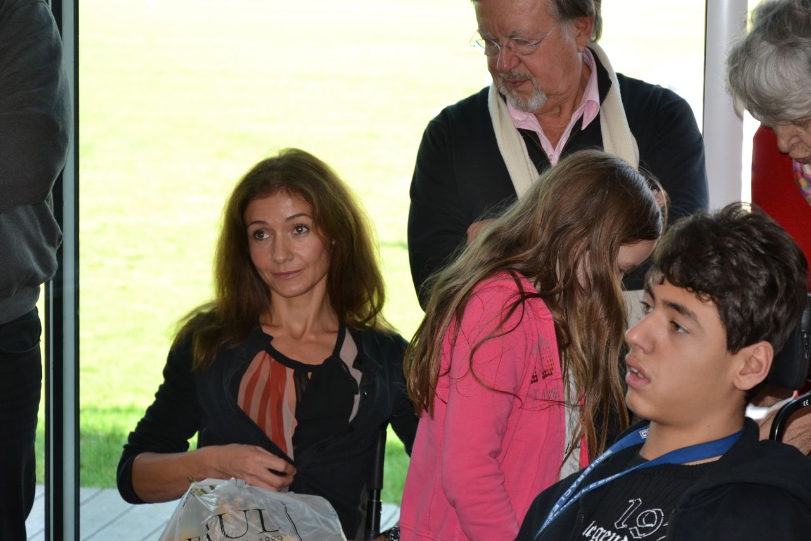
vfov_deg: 12.2
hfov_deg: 18.2
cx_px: 406
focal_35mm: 112
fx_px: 2534
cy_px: 270
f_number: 5.3
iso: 400
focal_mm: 75
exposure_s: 1/100
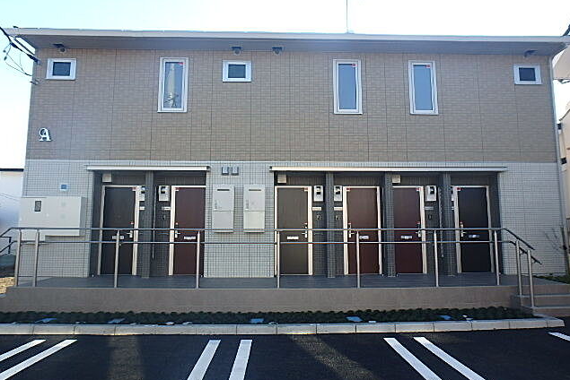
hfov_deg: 78.6
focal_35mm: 22
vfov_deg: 57.2
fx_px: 348
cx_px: 286
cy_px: 206
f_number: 3.5
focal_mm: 3.7
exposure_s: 1/320
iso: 125
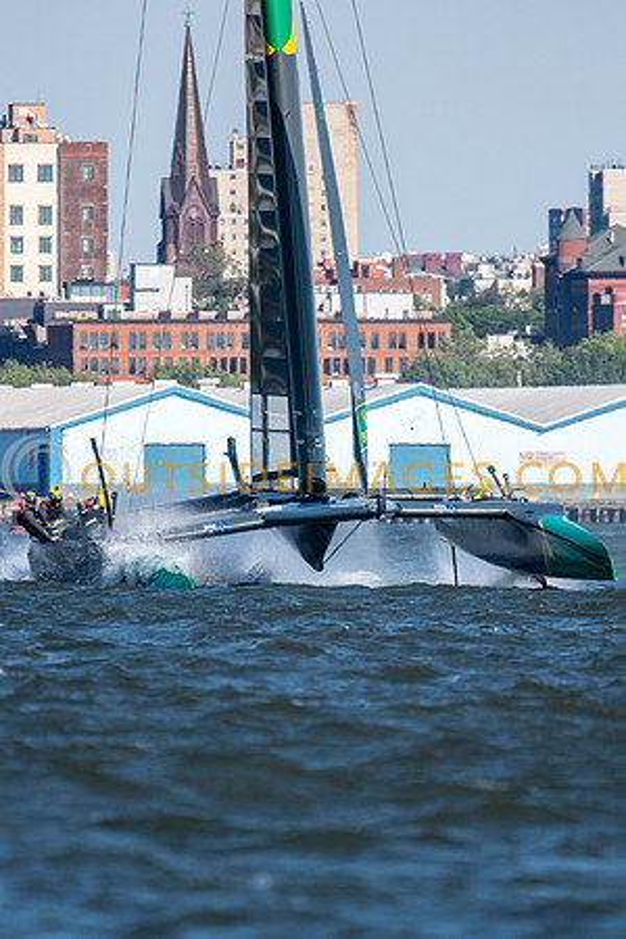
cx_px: 342
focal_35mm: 1025
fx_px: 26727
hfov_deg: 1.3
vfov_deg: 2.0
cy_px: 503
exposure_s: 1/2500
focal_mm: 420
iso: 500
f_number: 5.6
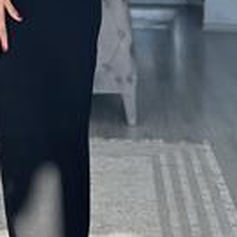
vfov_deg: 10.9
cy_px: 25
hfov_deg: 10.9
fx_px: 1232
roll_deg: +0.7
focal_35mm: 159
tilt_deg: -21.8
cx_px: 16
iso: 80
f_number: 1.78
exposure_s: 1/222
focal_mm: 6.86
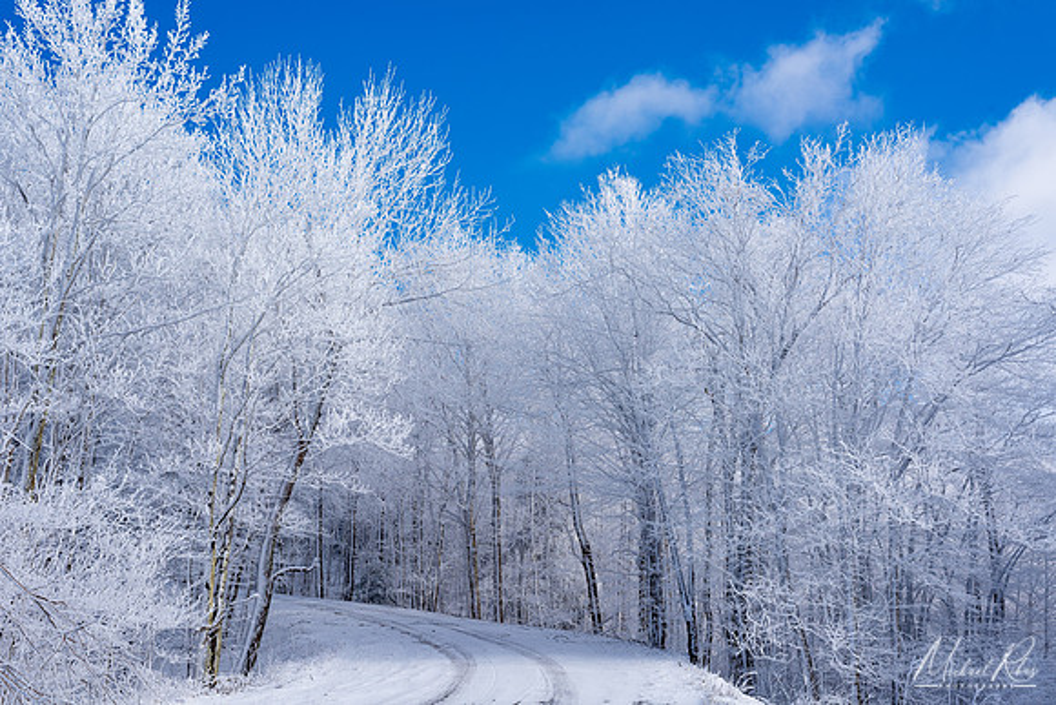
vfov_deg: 27.0
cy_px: 352
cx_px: 528
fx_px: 1467
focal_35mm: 50
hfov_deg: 39.6
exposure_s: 1/180
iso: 100
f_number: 11
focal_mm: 50
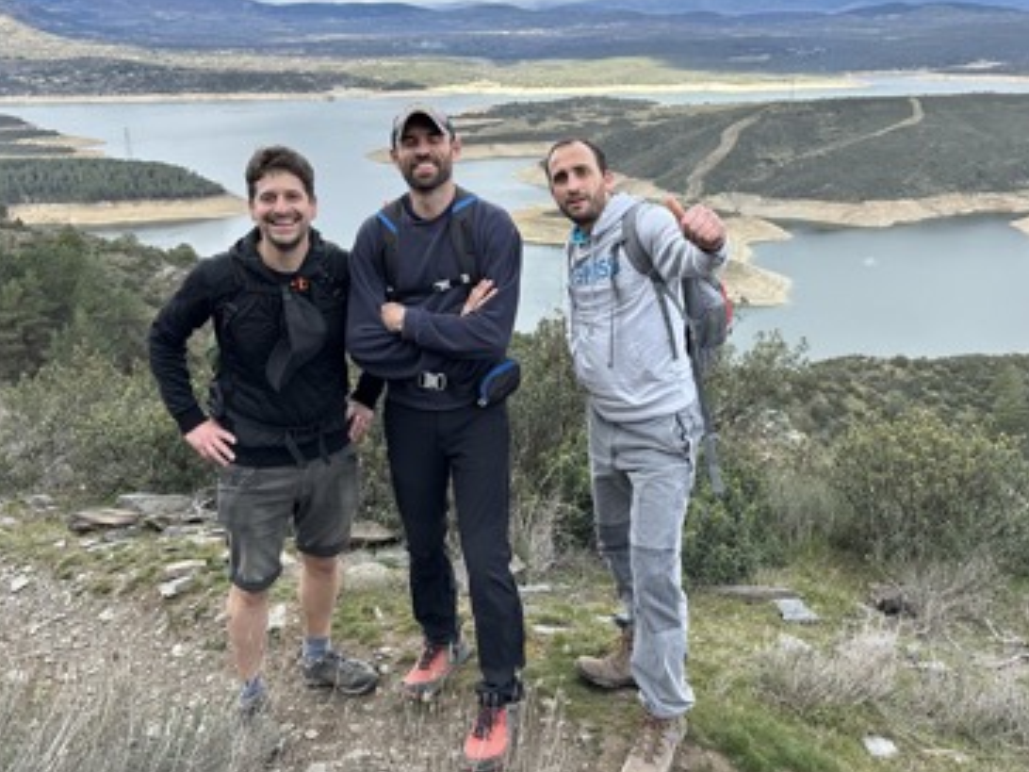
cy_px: 284
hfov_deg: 55.3
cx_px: 540
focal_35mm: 33
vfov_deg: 42.6
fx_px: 981
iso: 80
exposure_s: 1/1639
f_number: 1.78
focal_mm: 6.86
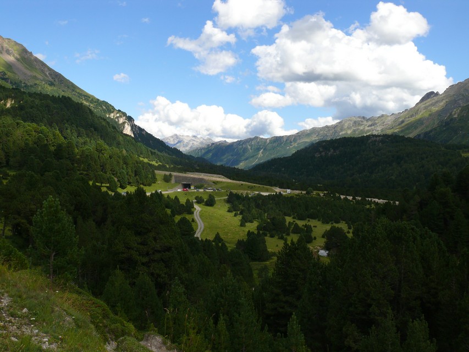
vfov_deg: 40.7
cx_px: 234
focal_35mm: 35
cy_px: 176
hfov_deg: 52.6
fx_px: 474
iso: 100
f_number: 5.6
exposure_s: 1/320
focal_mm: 7.4
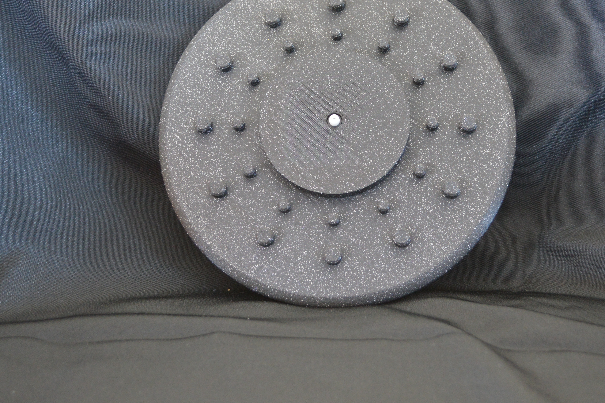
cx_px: 336
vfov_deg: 21.8
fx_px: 1041
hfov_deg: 32.4
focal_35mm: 62
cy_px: 123
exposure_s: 1/8
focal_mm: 28
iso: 800
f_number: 4.5
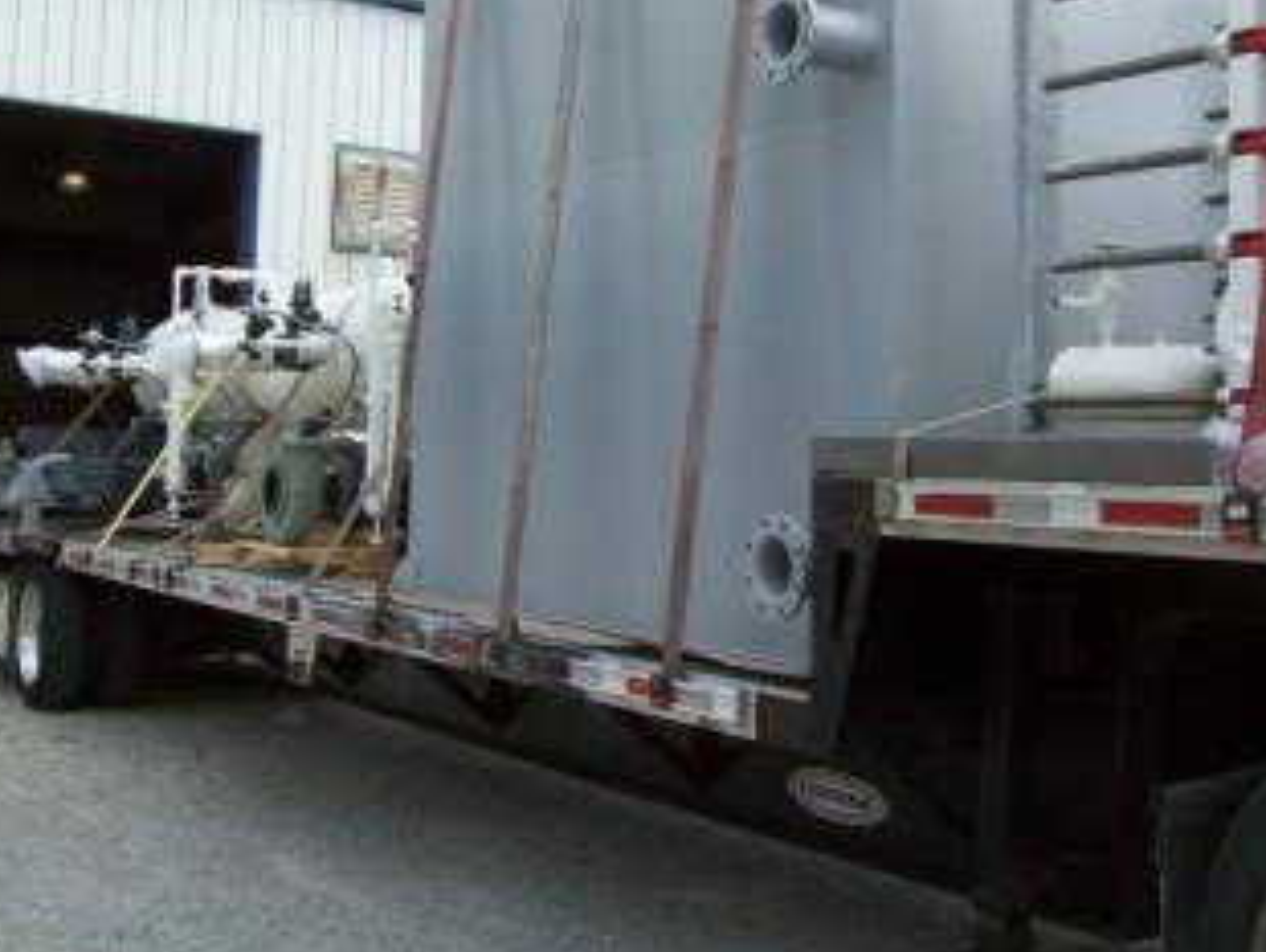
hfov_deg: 36.6
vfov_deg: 27.8
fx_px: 1903
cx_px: 784
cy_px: 282
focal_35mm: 52
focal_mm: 6
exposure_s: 1/310
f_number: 4.8
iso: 80
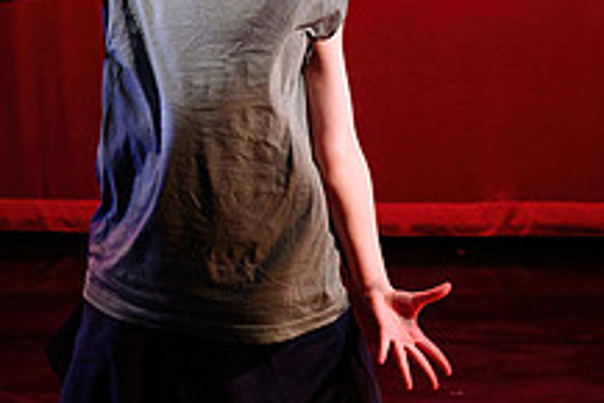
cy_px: 190
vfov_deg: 14.0
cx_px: 306
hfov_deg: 20.8
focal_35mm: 98
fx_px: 1645
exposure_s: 1/300
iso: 1600
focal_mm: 30
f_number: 2.8
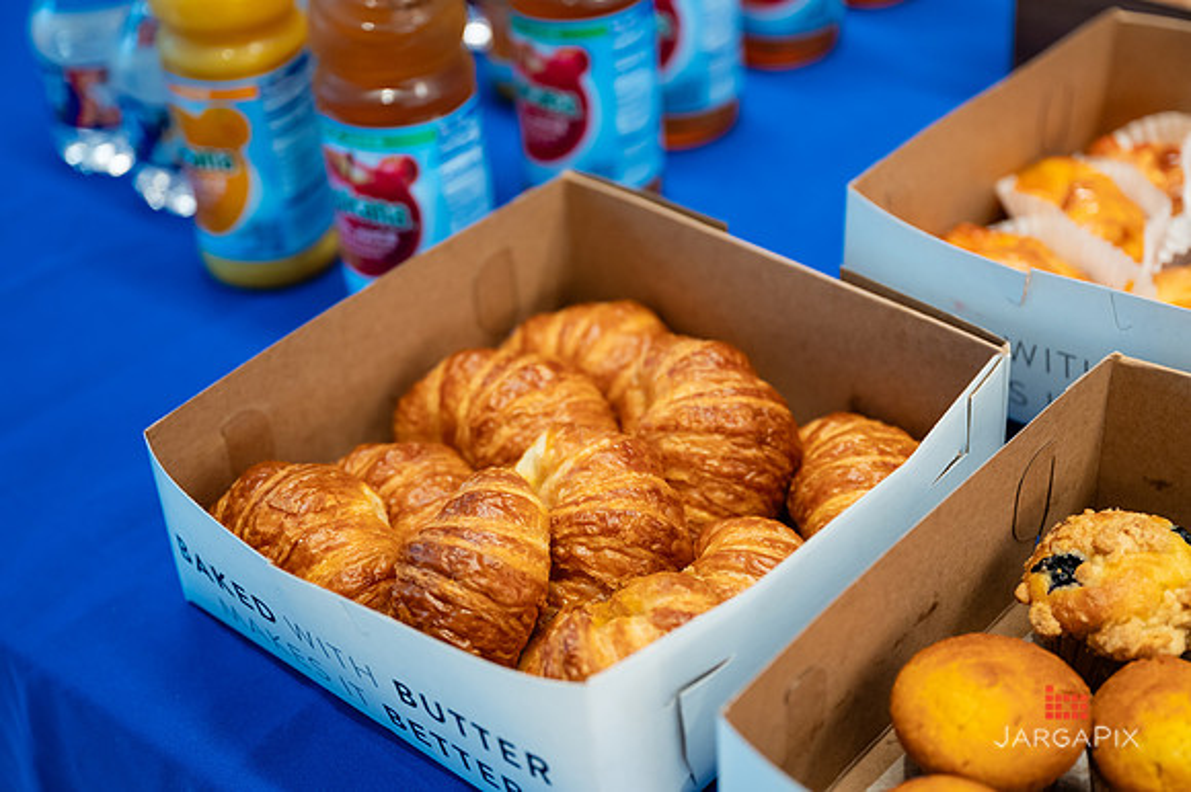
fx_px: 1872
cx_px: 605
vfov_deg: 23.9
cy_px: 399
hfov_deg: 35.3
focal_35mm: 57
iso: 1250
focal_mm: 53
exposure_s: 1/200
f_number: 3.2
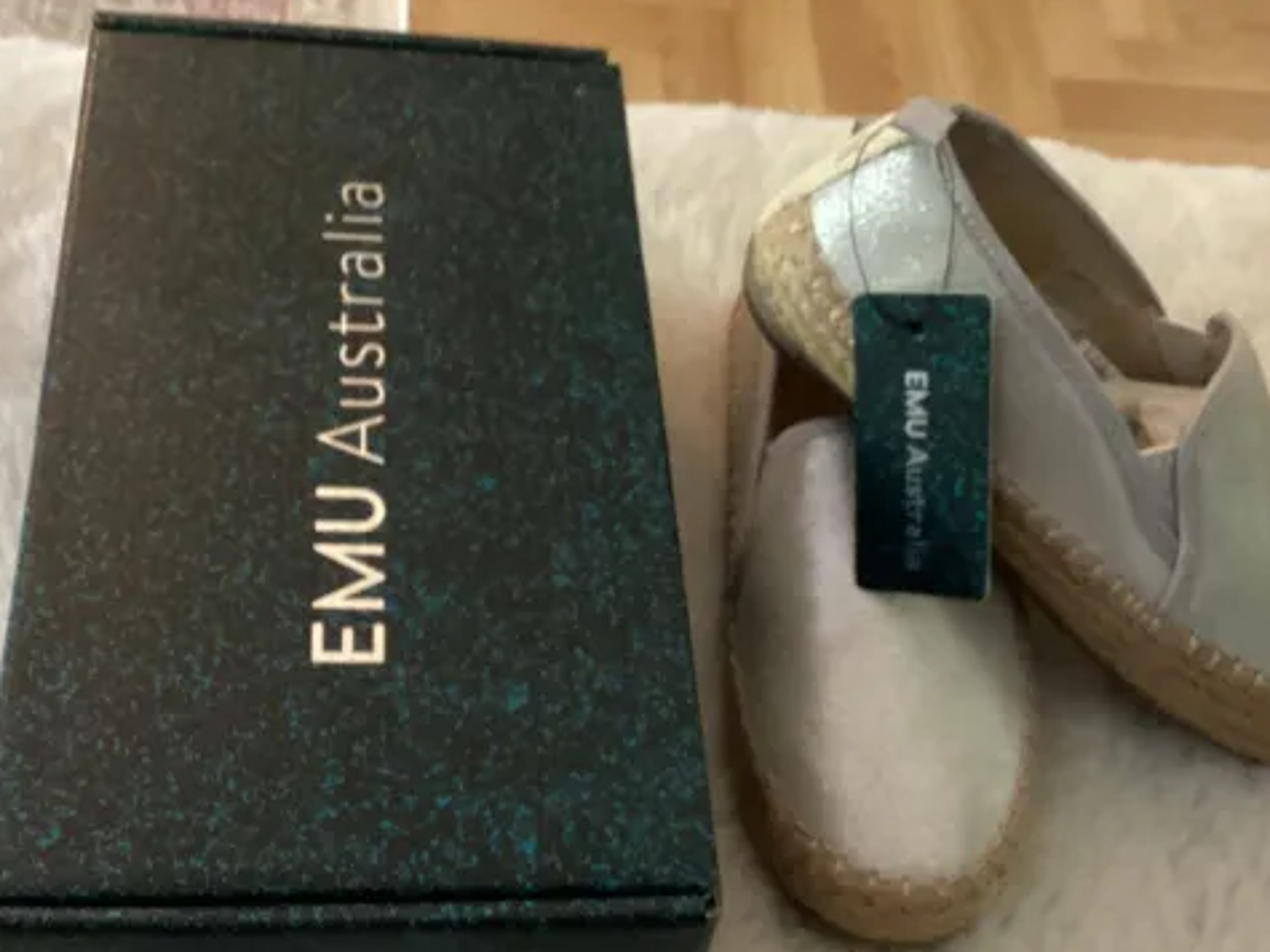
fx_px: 1724
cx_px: 634
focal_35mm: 47
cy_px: 559
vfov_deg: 30.8
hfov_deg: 40.4
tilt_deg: -53.7
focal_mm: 3.3
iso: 640
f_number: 2.4
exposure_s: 1/25
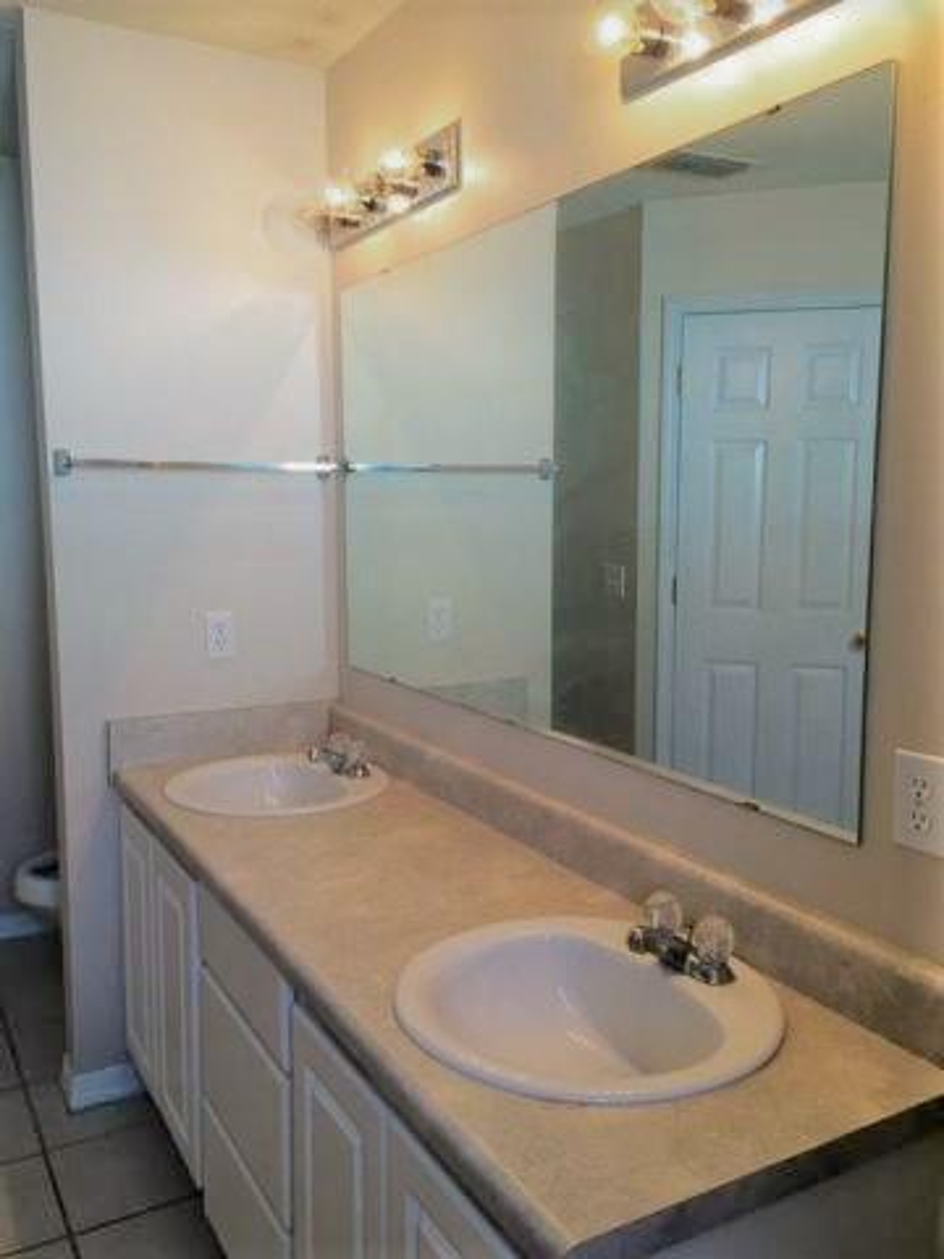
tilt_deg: -6.3
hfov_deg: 48.2
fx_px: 1054
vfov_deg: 61.7
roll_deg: +0.5
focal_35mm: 29
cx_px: 472
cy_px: 630
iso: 25
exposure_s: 1/40
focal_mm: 4.15
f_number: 2.2
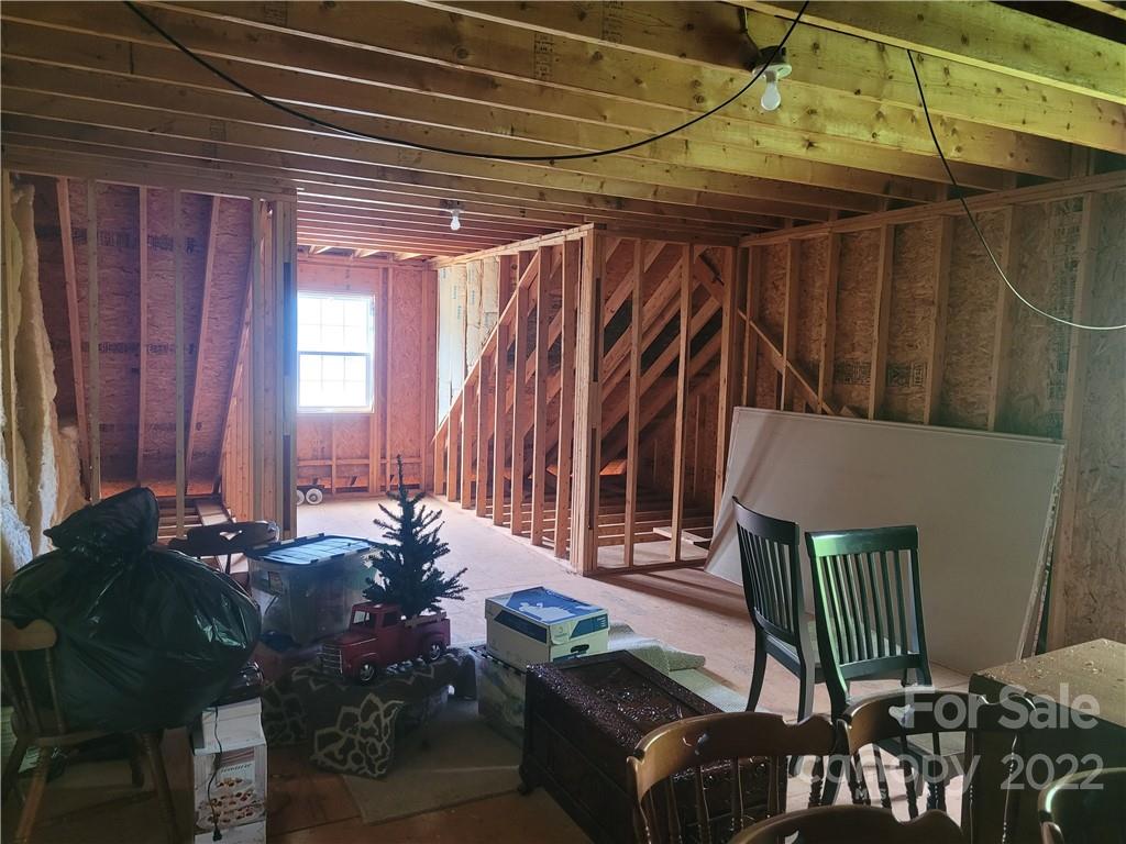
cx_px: 563
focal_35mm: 26
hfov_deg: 67.3
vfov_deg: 53.1
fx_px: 846
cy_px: 422
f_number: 1.8
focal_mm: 5.4
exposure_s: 1/40
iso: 320
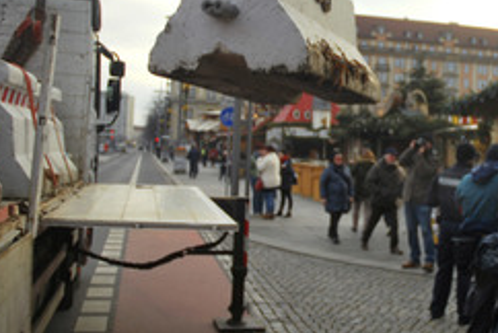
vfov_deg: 27.0
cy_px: 132
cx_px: 384
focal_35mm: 50
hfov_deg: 38.4
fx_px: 692
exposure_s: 1/320
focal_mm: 18
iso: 100
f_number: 4
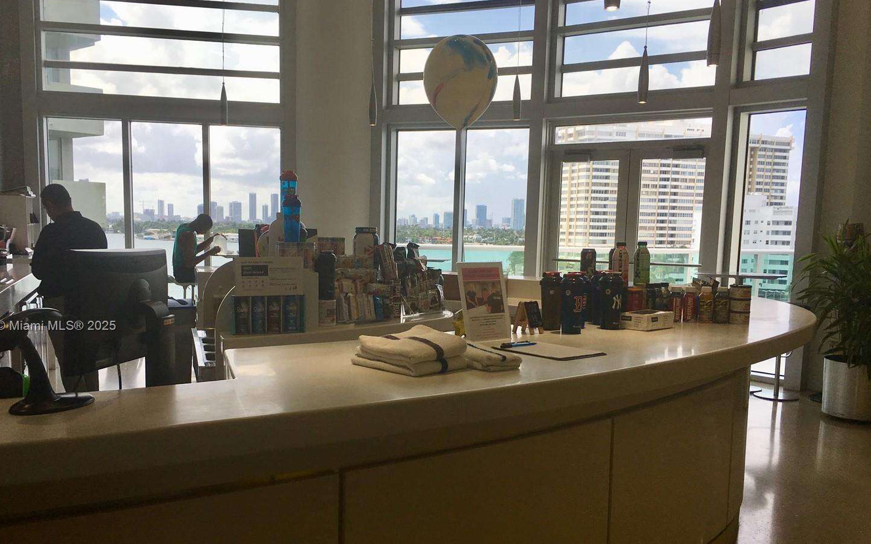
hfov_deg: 56.7
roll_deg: -0.9
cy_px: 327
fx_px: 807
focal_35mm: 34
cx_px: 405
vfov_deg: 37.1
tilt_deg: -6.8
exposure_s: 1/323
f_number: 2.2
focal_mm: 4.15
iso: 25
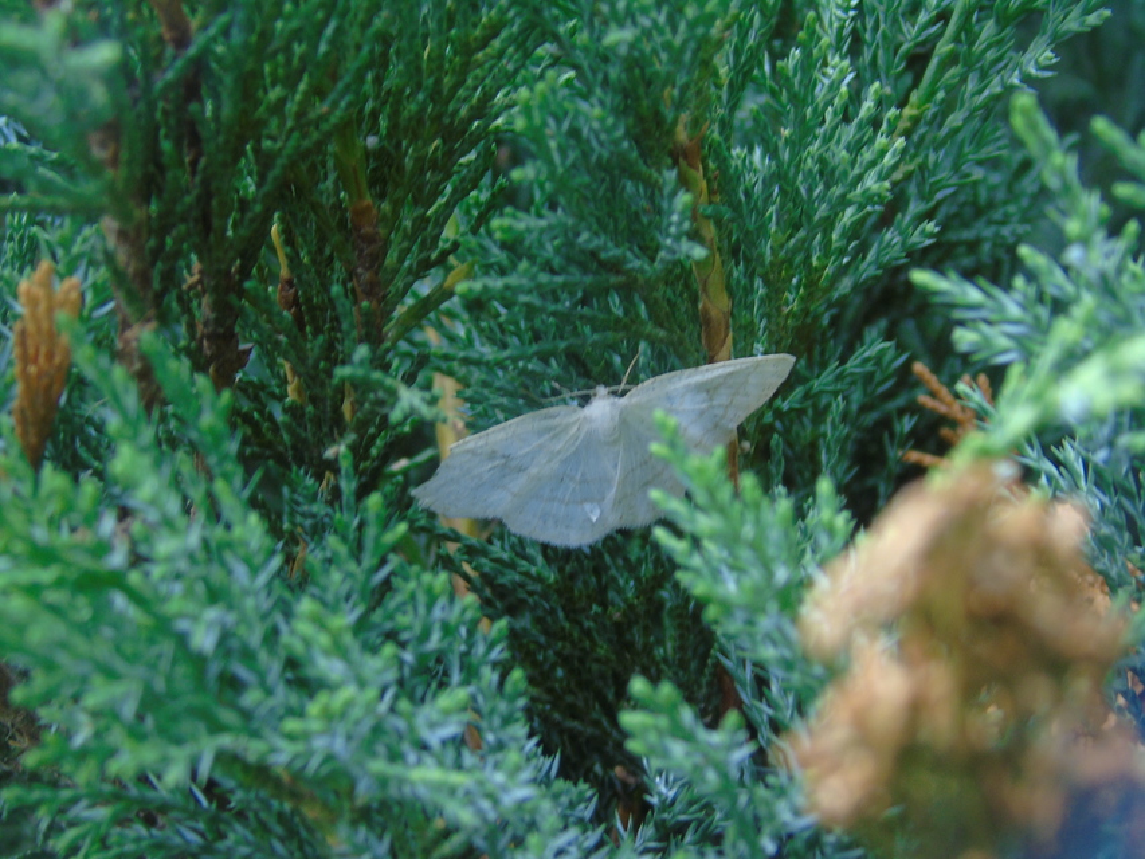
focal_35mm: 124
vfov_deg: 12.0
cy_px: 430
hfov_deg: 15.9
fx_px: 4102
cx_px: 572
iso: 100
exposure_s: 1/30
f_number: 4.6
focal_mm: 22
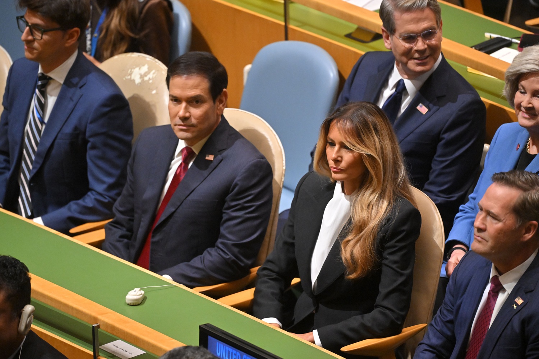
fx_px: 5988
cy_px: 180
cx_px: 270
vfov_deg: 3.4
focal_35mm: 400
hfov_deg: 5.2
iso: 5000
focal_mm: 400
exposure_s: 1/400
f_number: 4
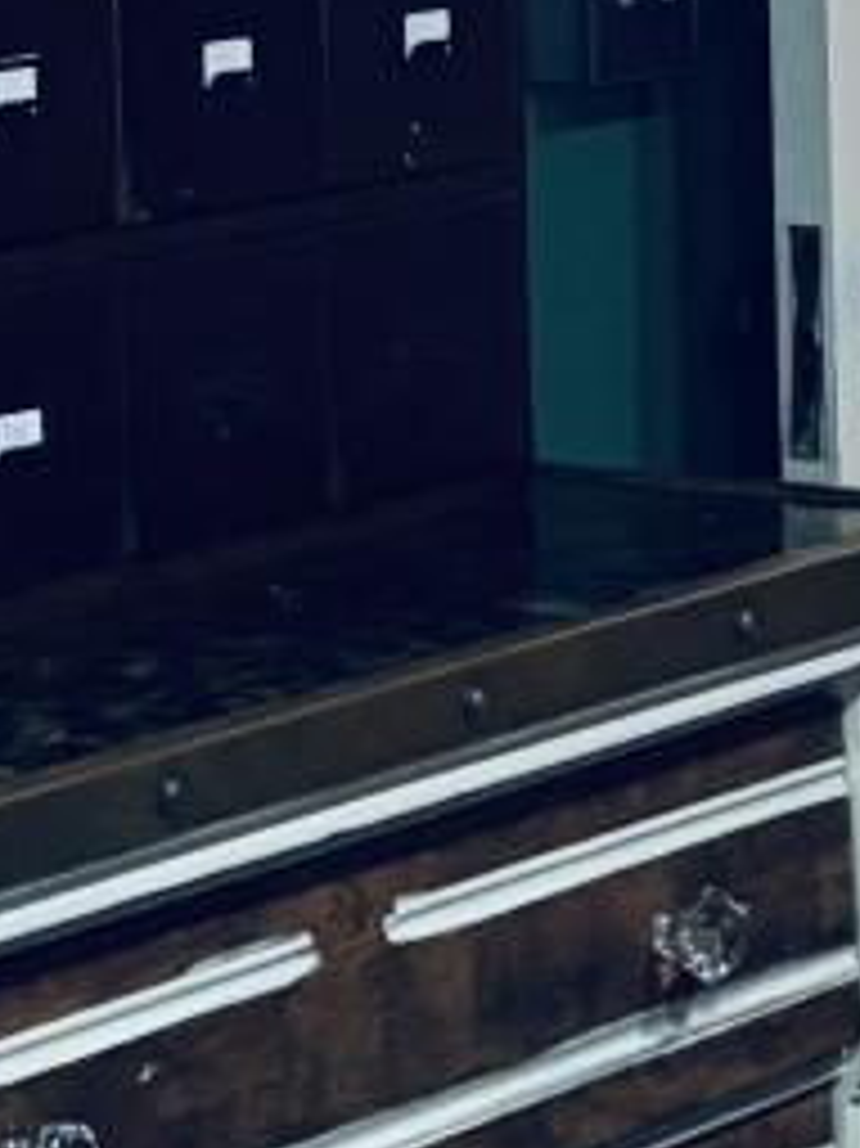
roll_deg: +0.8
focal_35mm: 204
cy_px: -207
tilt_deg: -3.6
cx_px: 545
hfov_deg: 7.3
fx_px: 6763
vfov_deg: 9.6
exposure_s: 1/30
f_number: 1.6
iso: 500
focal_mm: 5.96
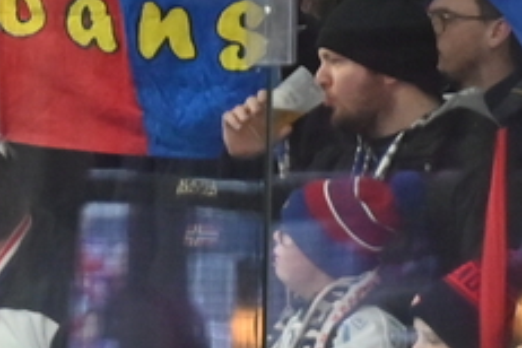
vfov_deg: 0.9
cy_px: -127
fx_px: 22575
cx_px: 93
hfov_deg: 1.3
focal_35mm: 1557
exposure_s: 1/250
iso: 1600
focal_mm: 200
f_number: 2.8
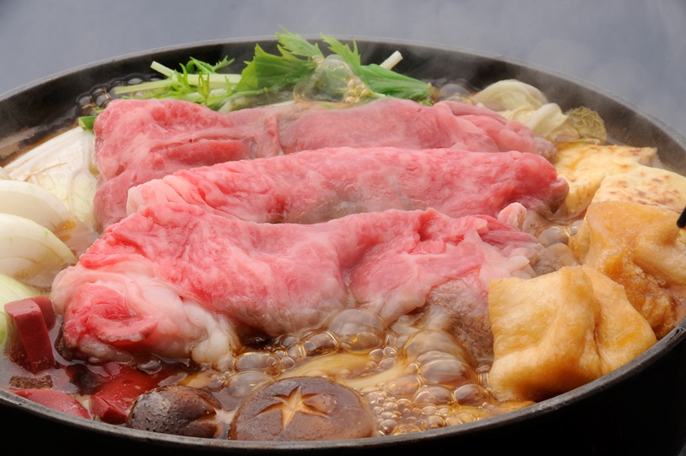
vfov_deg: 5.4
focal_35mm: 255
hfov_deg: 8.1
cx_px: 343
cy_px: 228
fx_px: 4853
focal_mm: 170
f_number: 22
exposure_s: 1/125
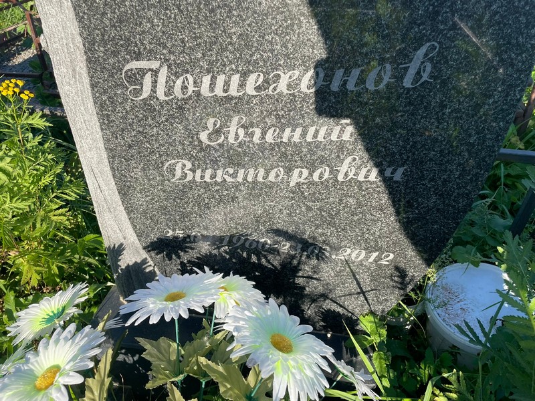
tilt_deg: -35.5
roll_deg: -0.6
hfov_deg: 67.3
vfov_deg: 53.1
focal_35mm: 26
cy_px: 200
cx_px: 268
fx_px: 402
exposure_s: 1/1147
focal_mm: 4.2
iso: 32
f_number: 1.6
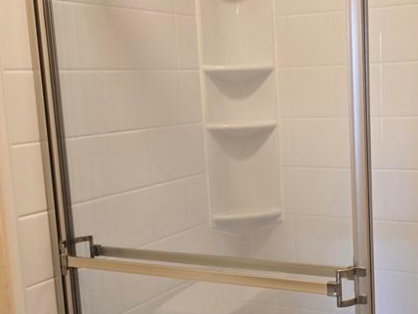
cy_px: 196
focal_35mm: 55
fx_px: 664
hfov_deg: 34.1
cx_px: 323
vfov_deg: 26.5
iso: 160
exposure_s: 1/180
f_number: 1.7
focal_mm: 6.3
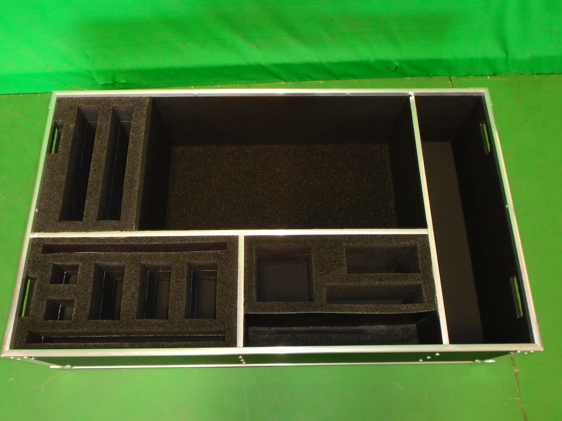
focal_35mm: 31
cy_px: 210
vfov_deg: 45.4
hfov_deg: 58.4
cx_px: 281
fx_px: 503
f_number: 3.5
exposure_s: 1/40
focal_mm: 5.5
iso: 250
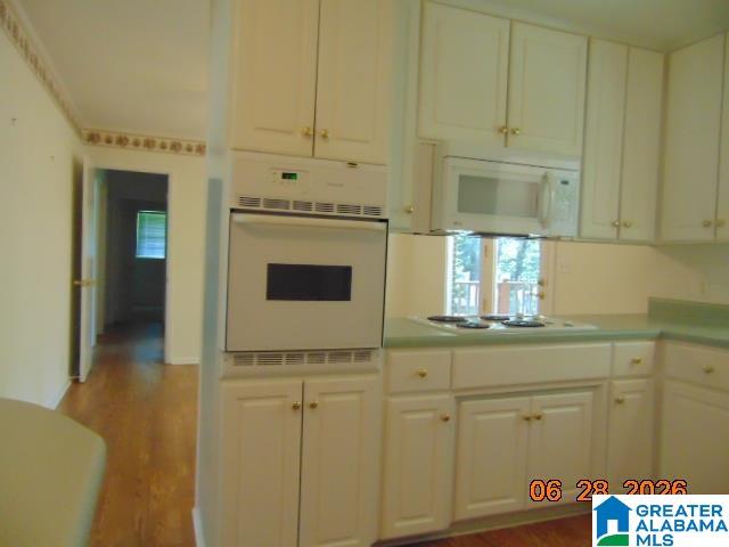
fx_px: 526
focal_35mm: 25
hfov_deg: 69.4
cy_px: 274
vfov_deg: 54.9
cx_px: 364
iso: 640
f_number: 3
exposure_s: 1/60
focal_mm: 4.5
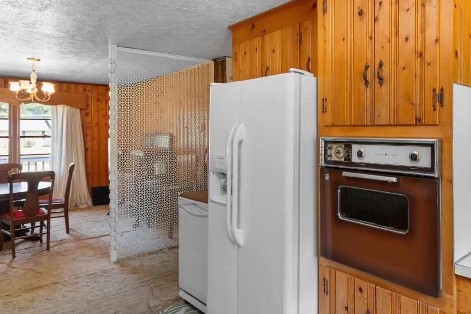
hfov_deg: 69.9
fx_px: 327
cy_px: 117
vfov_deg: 50.8
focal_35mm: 25
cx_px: 305
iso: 100
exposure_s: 1/10
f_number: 4.5
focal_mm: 10
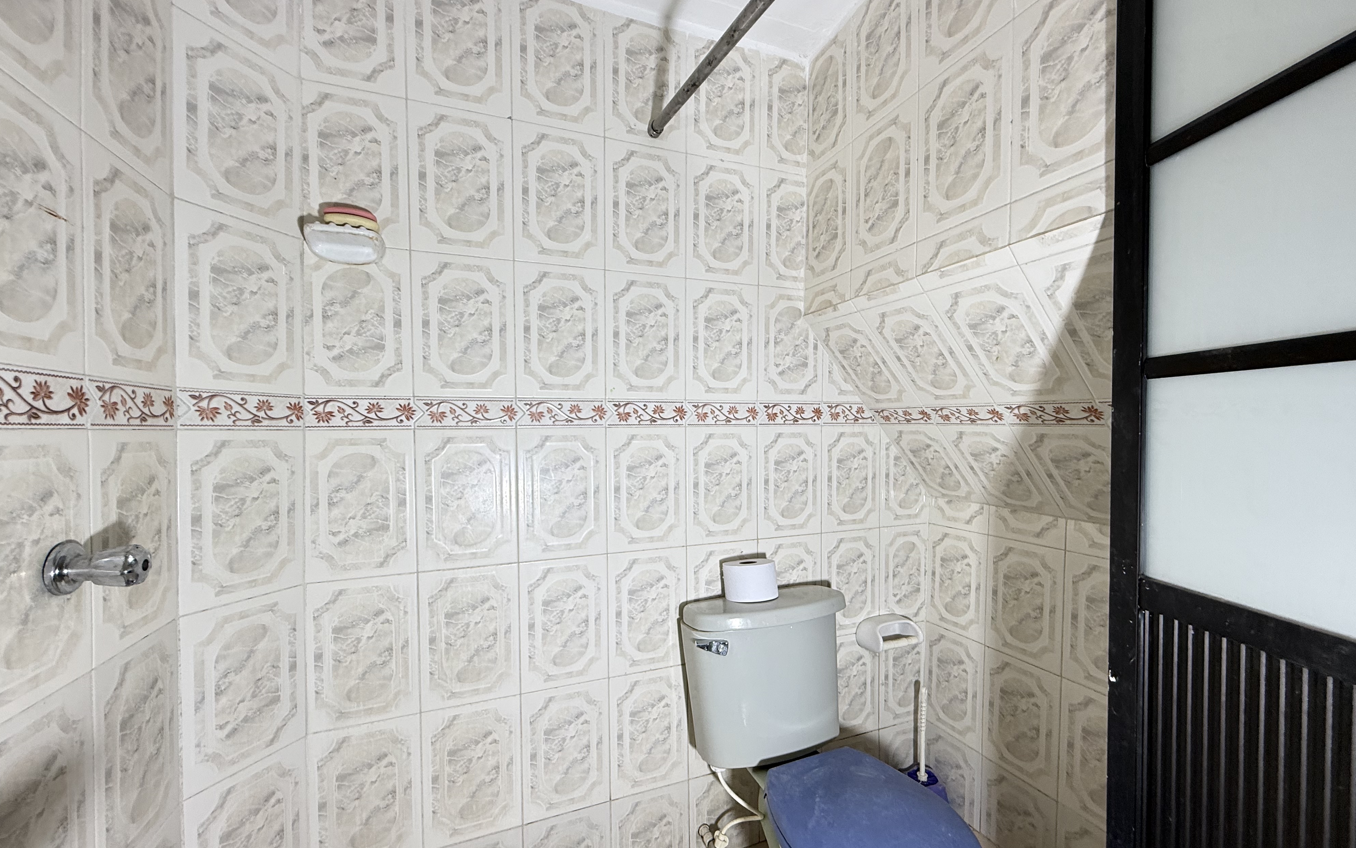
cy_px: 442
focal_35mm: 15
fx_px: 554
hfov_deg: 101.5
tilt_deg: -1.4
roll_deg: -0.3
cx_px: 681
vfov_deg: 74.8
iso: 125
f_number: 2.2
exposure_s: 1/120
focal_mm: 2.22
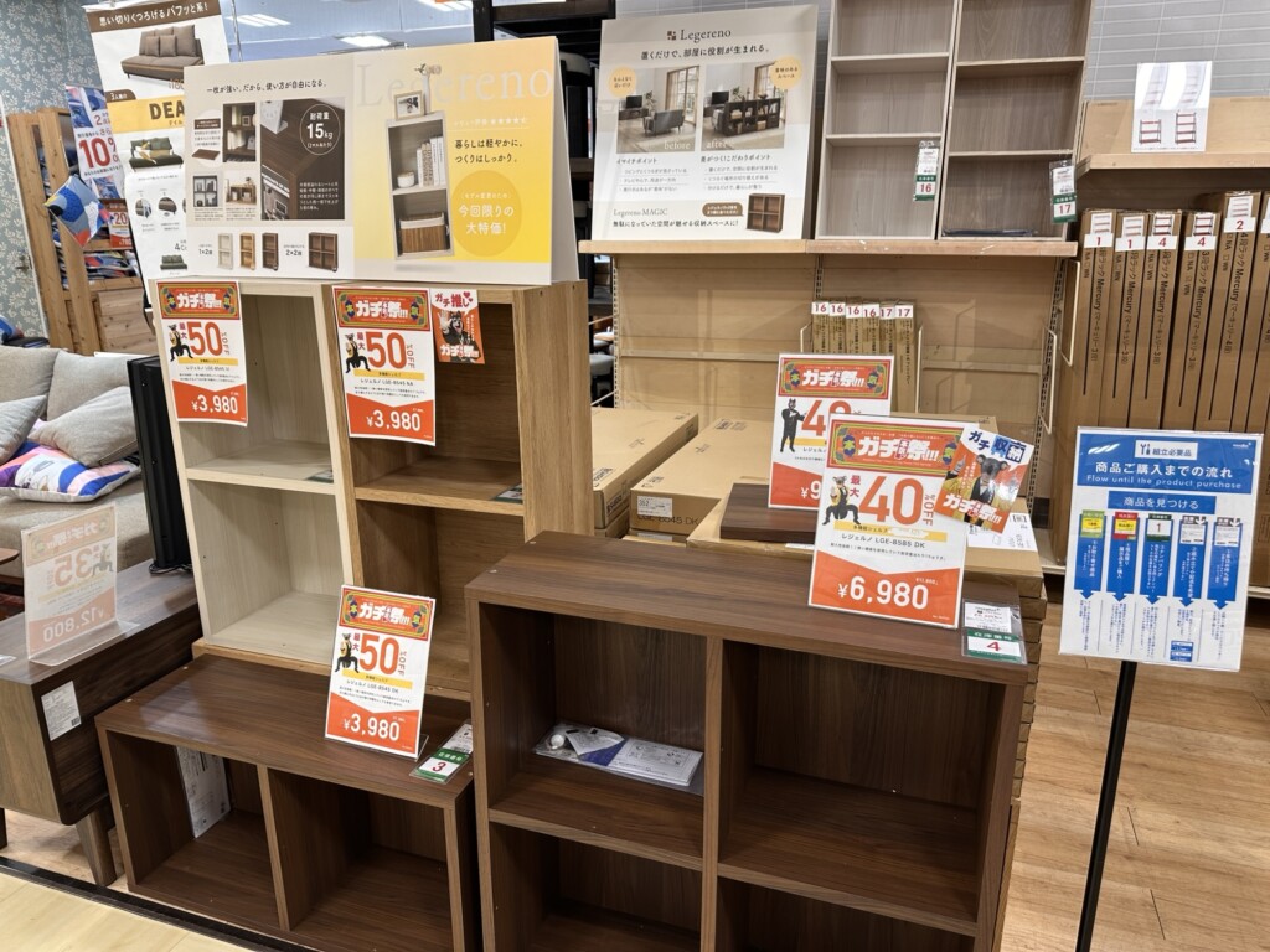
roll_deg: -0.1
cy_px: 476
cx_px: 635
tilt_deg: -16.9
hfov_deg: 71.6
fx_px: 881
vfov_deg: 56.8
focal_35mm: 24
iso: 80
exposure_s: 1/61
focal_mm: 6.86
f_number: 1.78
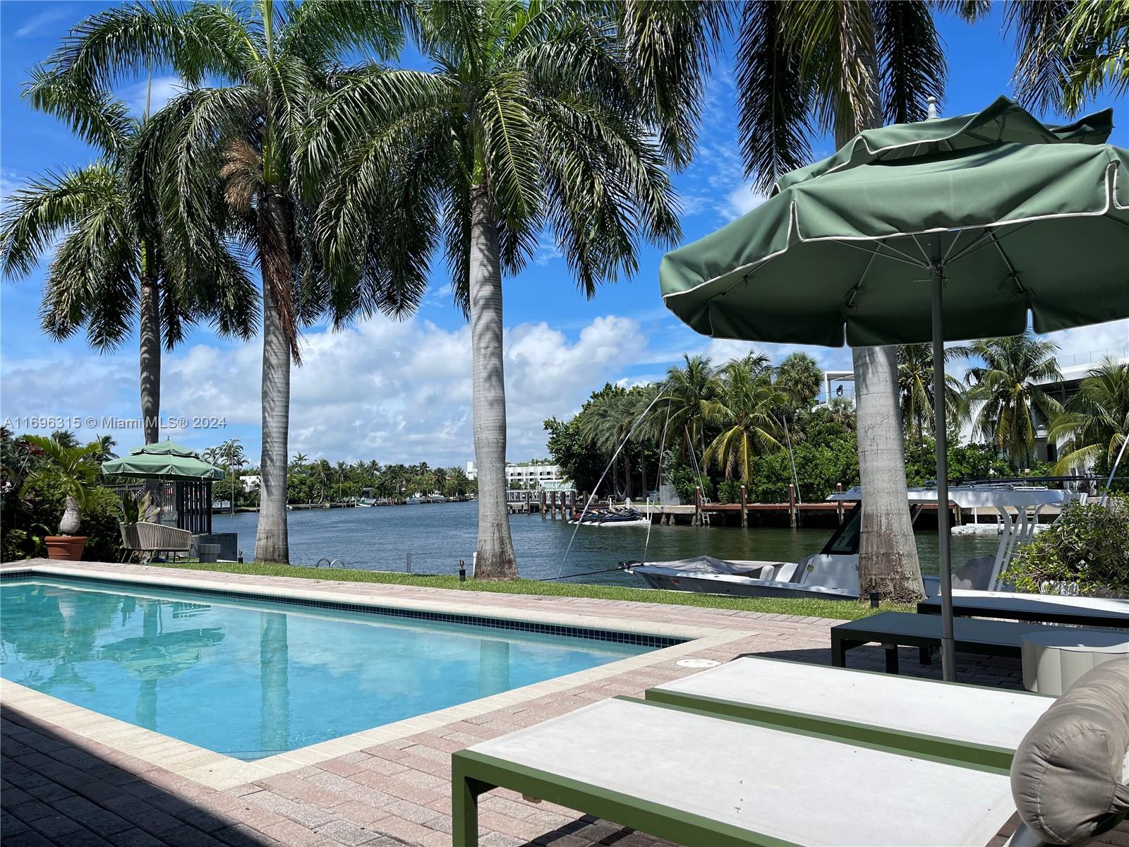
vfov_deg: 54.9
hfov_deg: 69.4
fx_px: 815
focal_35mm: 25
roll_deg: +1.7
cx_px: 564
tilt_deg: +3.7
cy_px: 424
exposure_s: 1/5618
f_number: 1.6
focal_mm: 5.1
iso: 32
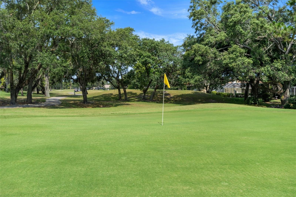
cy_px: 98
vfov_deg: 37.8
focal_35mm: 35
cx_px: 148
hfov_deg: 54.4
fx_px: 288
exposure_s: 1/1250
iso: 320
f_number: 8
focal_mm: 35
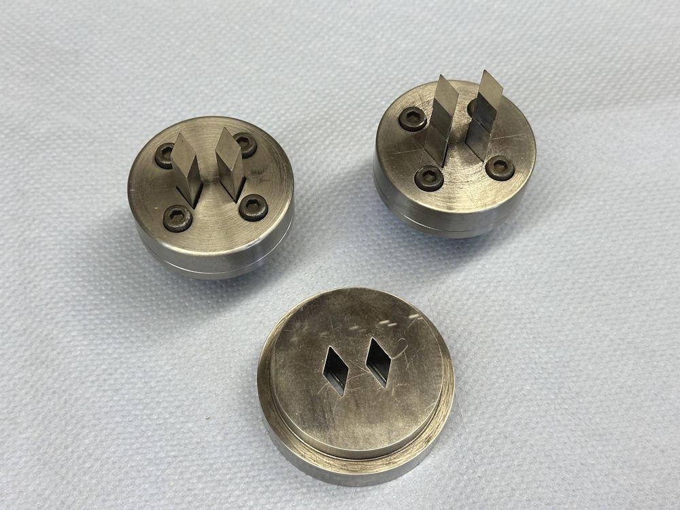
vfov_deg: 30.3
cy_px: 255
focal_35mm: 48
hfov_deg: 39.7
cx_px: 340
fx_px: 943
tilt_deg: -61.9
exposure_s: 1/100
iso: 64
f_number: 1.78
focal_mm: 6.86
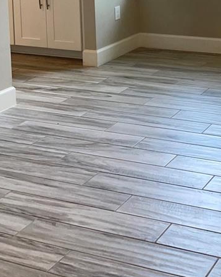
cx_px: 244
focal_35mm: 68
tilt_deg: -4.7
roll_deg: +1.4
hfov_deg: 21.3
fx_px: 556
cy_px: -48
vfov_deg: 25.3
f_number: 1.6
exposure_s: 1/120
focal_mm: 4.2
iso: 125
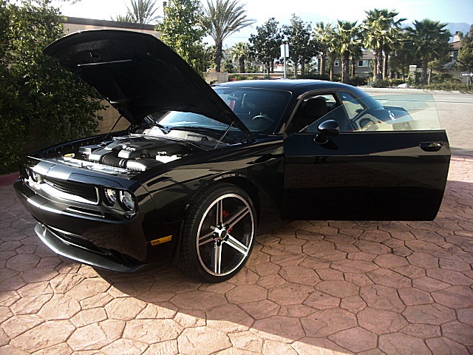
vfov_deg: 39.7
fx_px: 492
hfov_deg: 51.4
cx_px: 236
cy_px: 178
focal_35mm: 36
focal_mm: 6.3
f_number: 2.8
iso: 50
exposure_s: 1/200
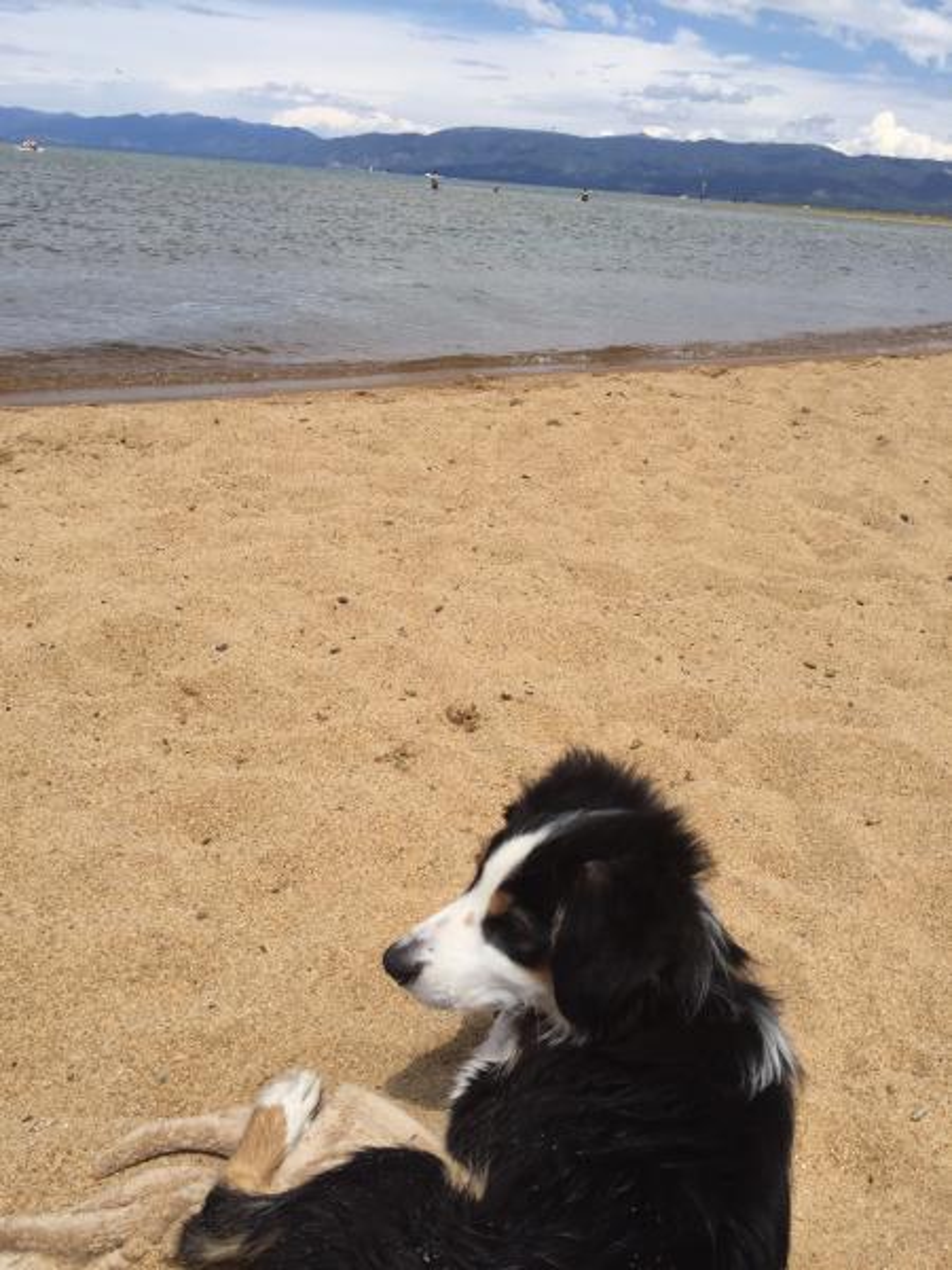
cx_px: 476
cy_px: 635
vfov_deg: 61.7
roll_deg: -4.1
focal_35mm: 29
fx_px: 1063
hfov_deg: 48.2
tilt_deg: -23.0
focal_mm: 4.15
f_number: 2.2
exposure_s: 1/2825
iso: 32
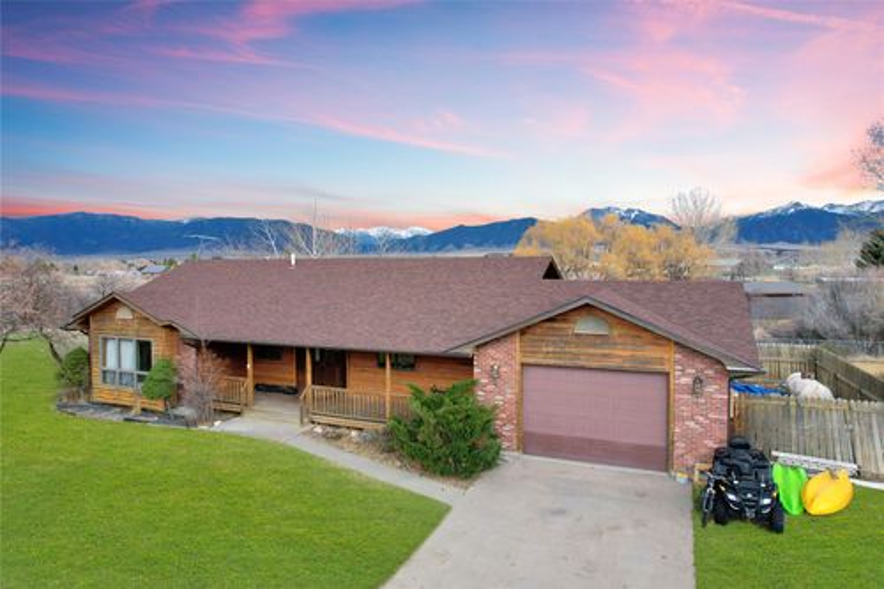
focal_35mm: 22
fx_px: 540
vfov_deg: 57.2
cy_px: 294
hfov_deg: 78.6
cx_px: 442
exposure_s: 1/725
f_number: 2.8
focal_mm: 8.38
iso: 140
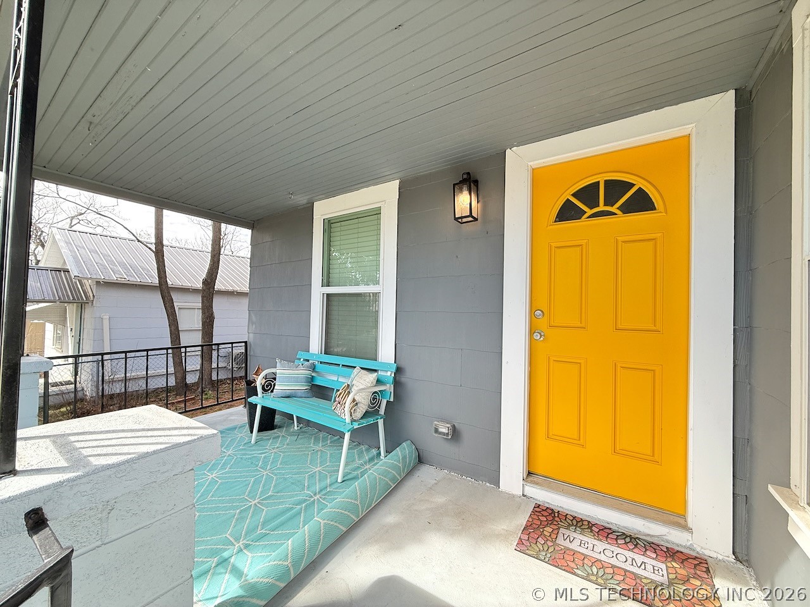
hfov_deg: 102.1
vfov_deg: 85.7
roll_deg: -1.2
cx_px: 405
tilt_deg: +1.0
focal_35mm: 14
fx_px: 328
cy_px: 304
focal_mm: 2.22
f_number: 2.2
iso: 64
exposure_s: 1/191
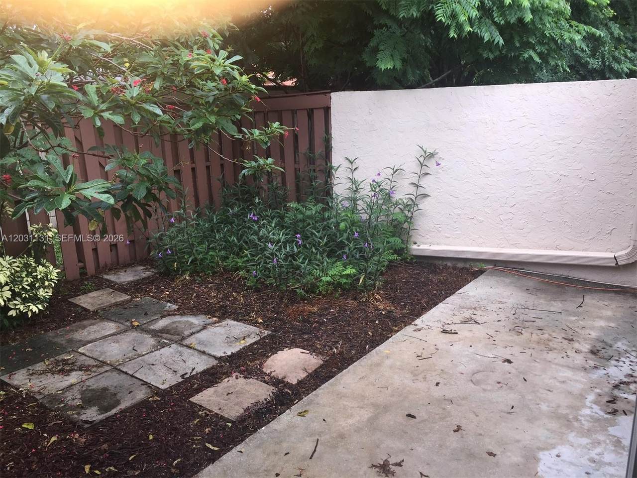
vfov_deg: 48.2
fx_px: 534
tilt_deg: -13.8
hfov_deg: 61.7
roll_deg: +1.2
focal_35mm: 29
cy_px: 239
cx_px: 318
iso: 32
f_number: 2.2
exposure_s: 1/265
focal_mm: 4.15
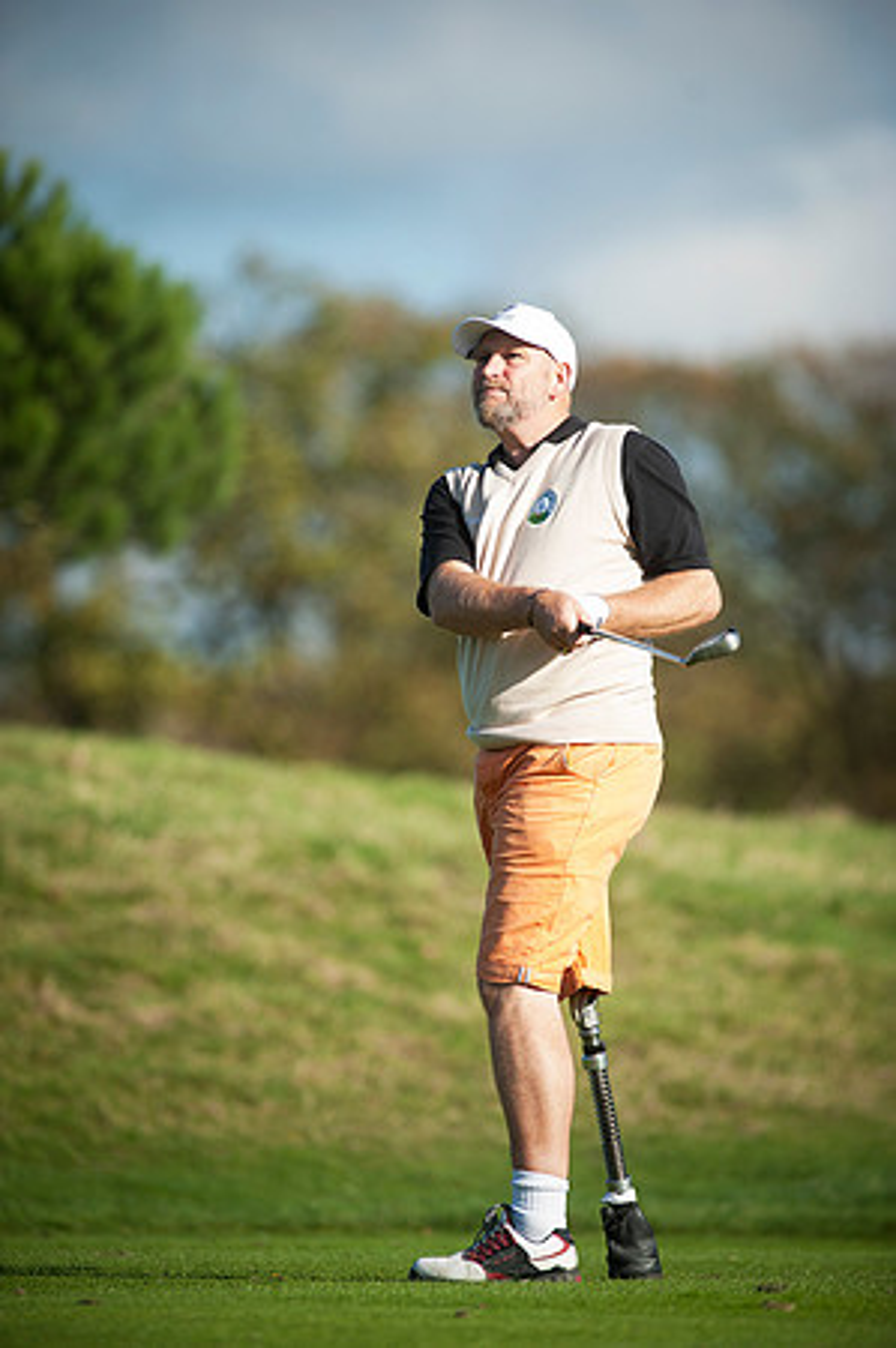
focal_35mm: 300
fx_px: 11225
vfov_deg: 6.9
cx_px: 448
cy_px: 674
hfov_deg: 4.6
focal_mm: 300
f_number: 4
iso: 400
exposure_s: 1/3200
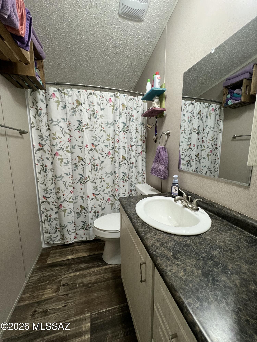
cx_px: 128
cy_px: 171
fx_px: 129
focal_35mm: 13
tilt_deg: -9.7
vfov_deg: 106.2
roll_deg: +1.2
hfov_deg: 89.9
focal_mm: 1.57
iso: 160
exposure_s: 1/120
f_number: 1.8
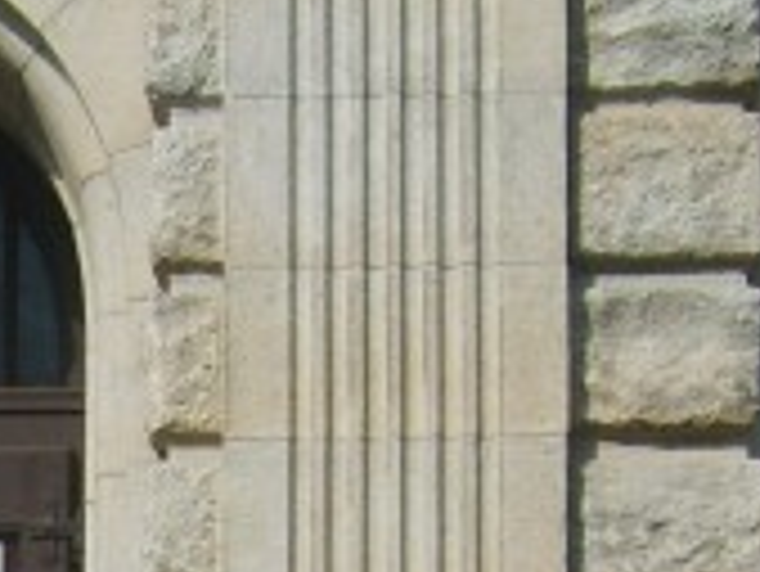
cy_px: 1171
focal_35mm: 166
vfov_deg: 8.5
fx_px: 3647
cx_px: -252
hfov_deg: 11.6
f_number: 2.8
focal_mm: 5.8
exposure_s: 1/1000
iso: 50
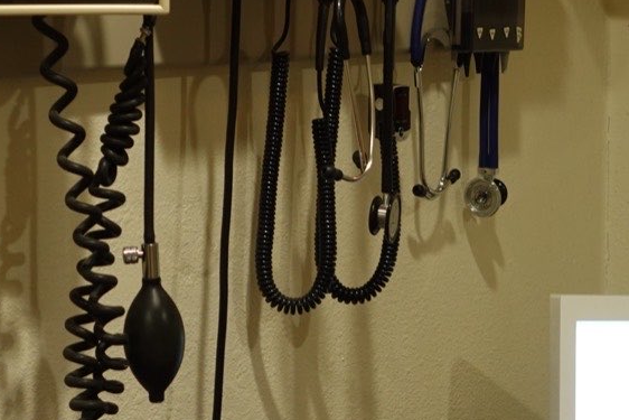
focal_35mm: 111
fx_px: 1940
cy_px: 127
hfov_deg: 18.4
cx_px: 415
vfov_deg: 12.3
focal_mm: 14.87
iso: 320
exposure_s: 1/40
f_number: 2.8
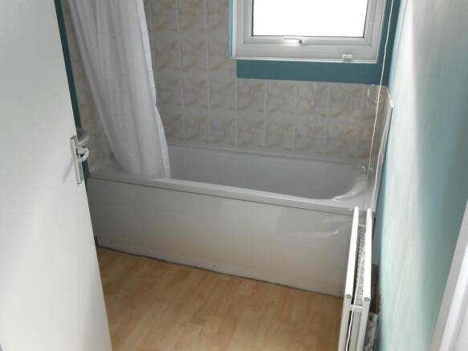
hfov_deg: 67.3
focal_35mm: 26
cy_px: 176
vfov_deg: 53.0
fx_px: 351
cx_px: 234
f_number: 3.5
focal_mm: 4.6
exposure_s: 1/100
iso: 80
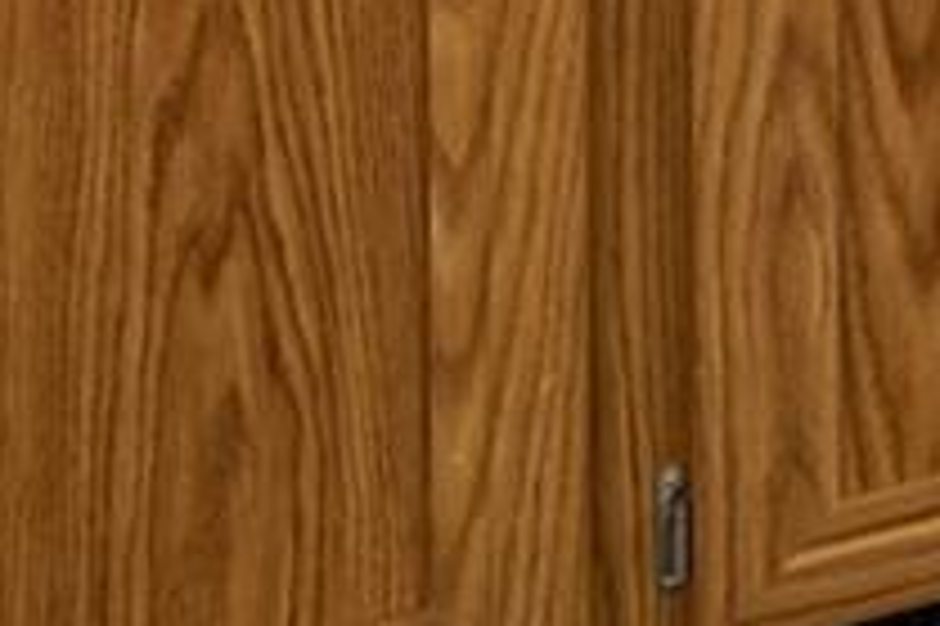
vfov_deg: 8.9
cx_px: 2703
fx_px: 3000
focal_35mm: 115
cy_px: -1441
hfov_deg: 11.6
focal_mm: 10
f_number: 7.1
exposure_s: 1/4
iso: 100
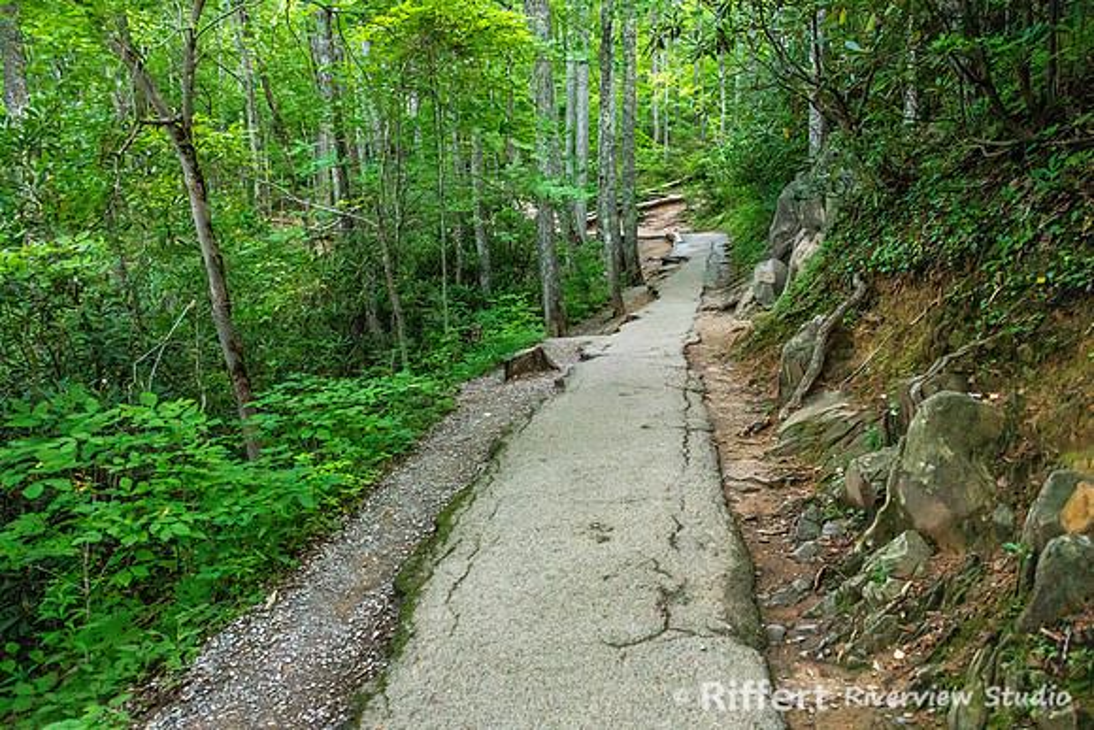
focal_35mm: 28
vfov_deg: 46.4
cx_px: 547
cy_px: 365
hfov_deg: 65.5
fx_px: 851
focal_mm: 28
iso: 6400
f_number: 5.6
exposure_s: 1/125
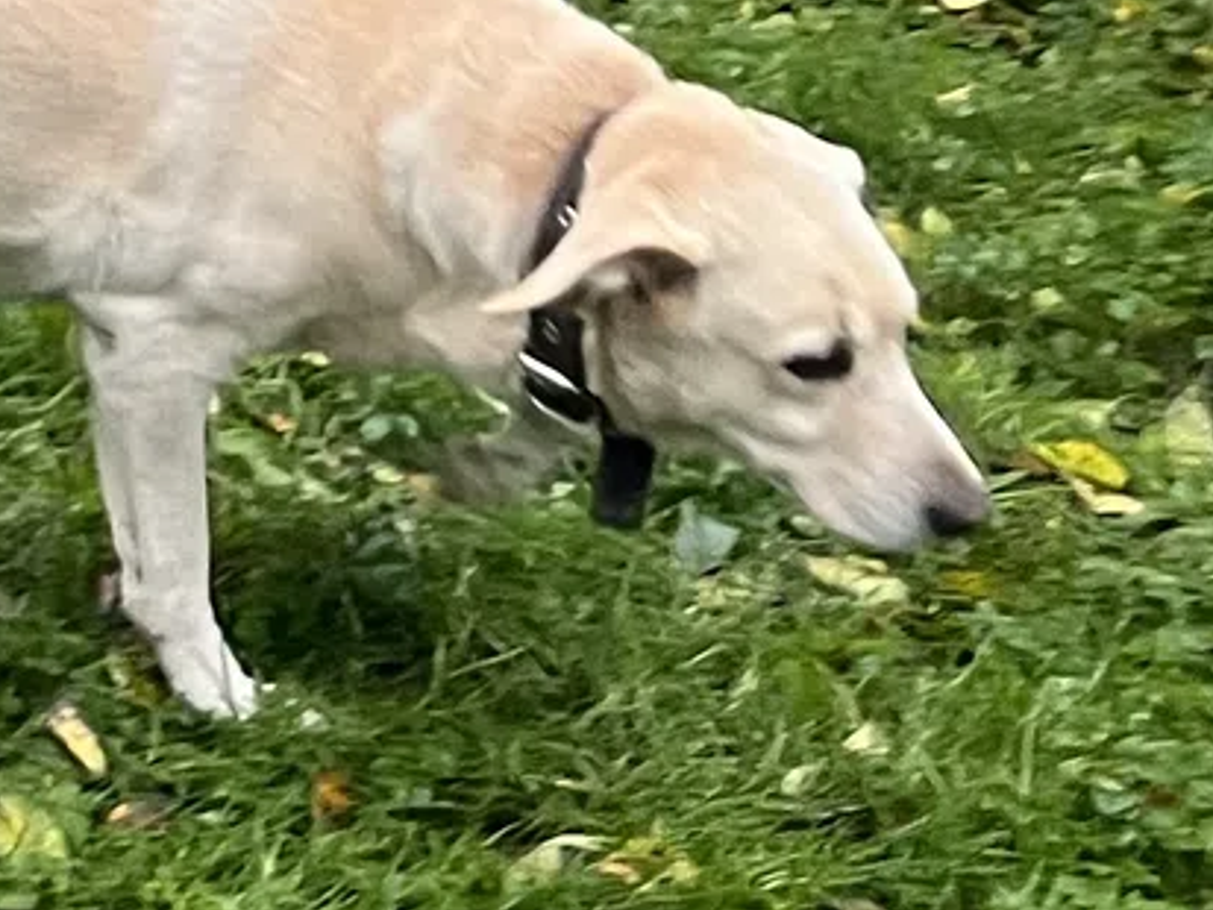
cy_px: -954
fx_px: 5293
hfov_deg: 11.2
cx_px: -1580
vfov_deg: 9.2
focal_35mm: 151
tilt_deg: -10.1
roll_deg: -1.3
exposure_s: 1/60
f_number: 1.5
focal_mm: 5.7
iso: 160
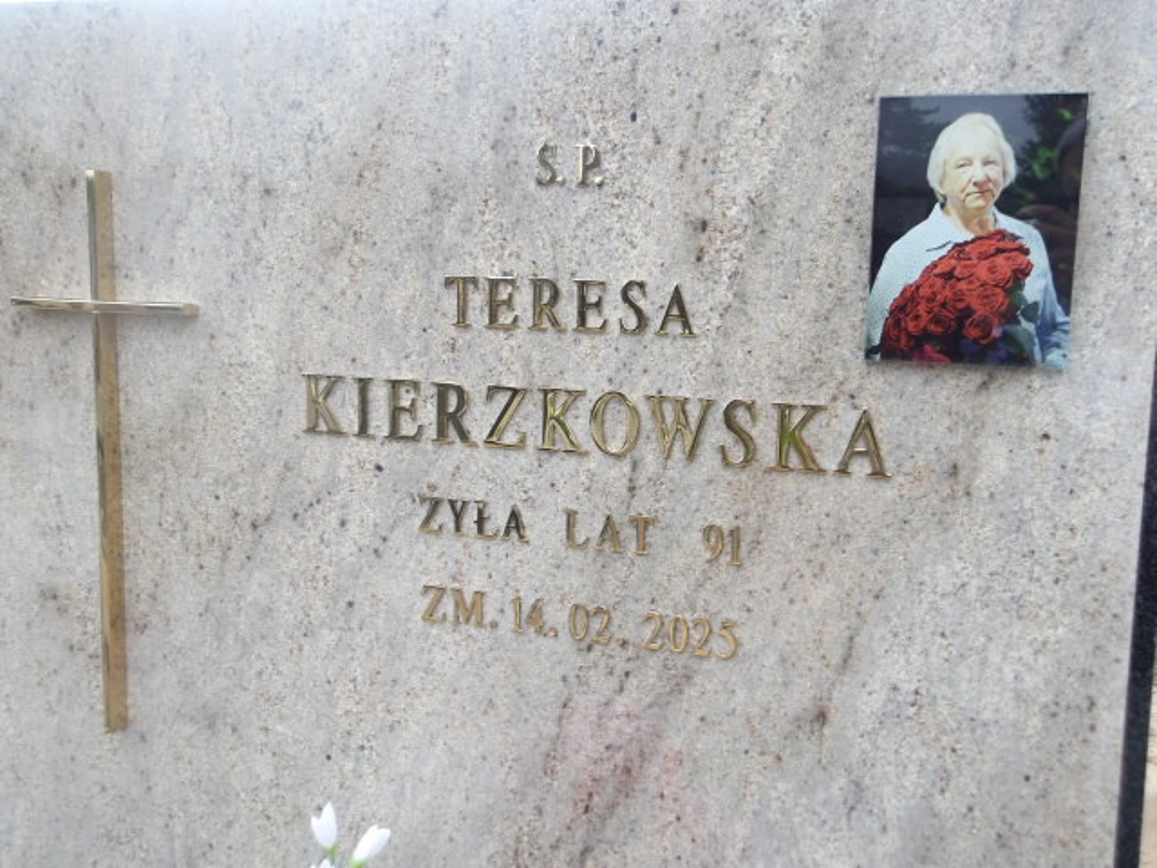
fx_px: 1136
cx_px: 578
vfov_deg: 41.8
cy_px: 434
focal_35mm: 34
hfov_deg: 54.0
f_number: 3.3
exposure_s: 1/57
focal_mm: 6.1
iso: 100
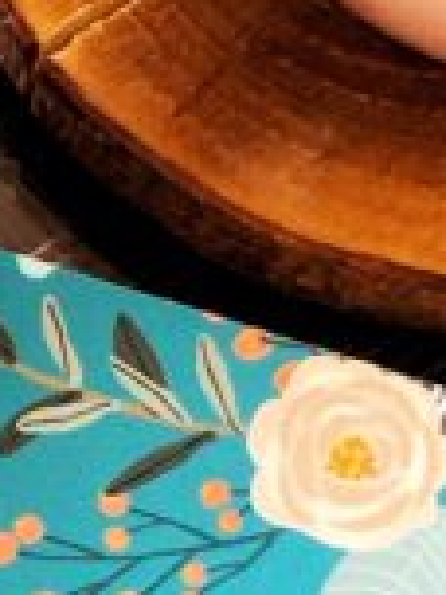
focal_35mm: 196
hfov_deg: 7.4
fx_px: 3367
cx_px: -360
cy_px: 806
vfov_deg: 9.9
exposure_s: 1/120
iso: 40
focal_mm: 4.15
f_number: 2.2
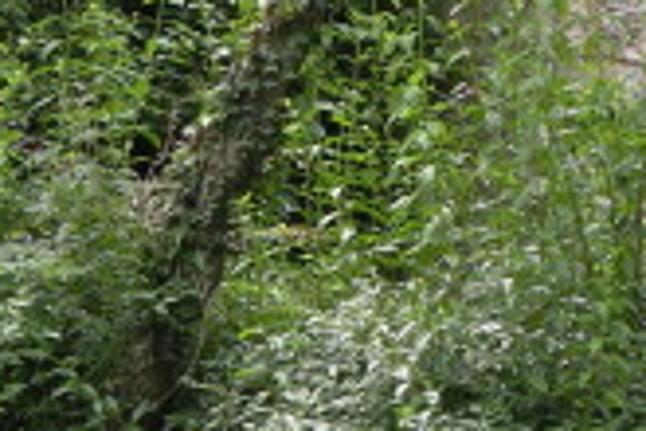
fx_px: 5419
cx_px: 932
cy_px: -27
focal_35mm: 302
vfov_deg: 4.5
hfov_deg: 6.7
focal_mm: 13.4
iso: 64
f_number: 4.5
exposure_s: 1/81
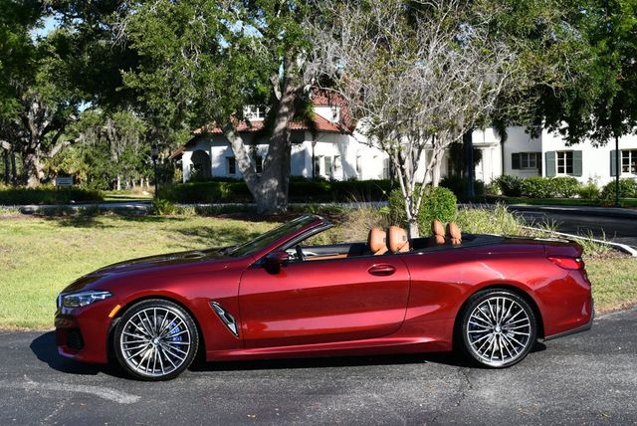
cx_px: 318
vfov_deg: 28.1
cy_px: 213
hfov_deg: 41.1
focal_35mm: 48
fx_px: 850
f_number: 8
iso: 125
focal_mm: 24
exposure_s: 1/250
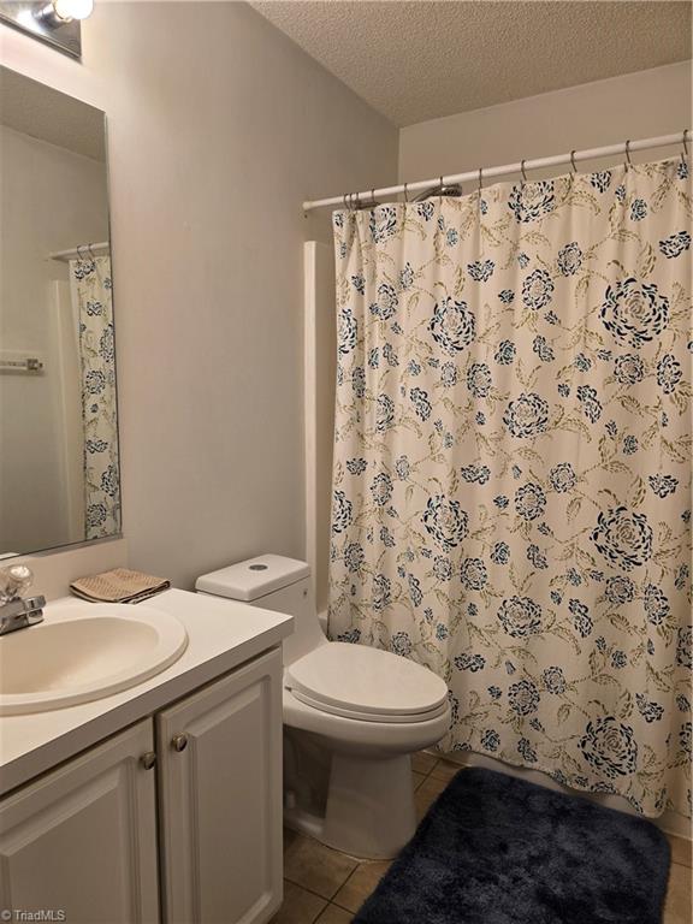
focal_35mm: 23
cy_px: 462
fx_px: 614
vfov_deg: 73.9
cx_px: 346
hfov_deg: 58.9
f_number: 1.7
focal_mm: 6.3
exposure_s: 1/120
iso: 80
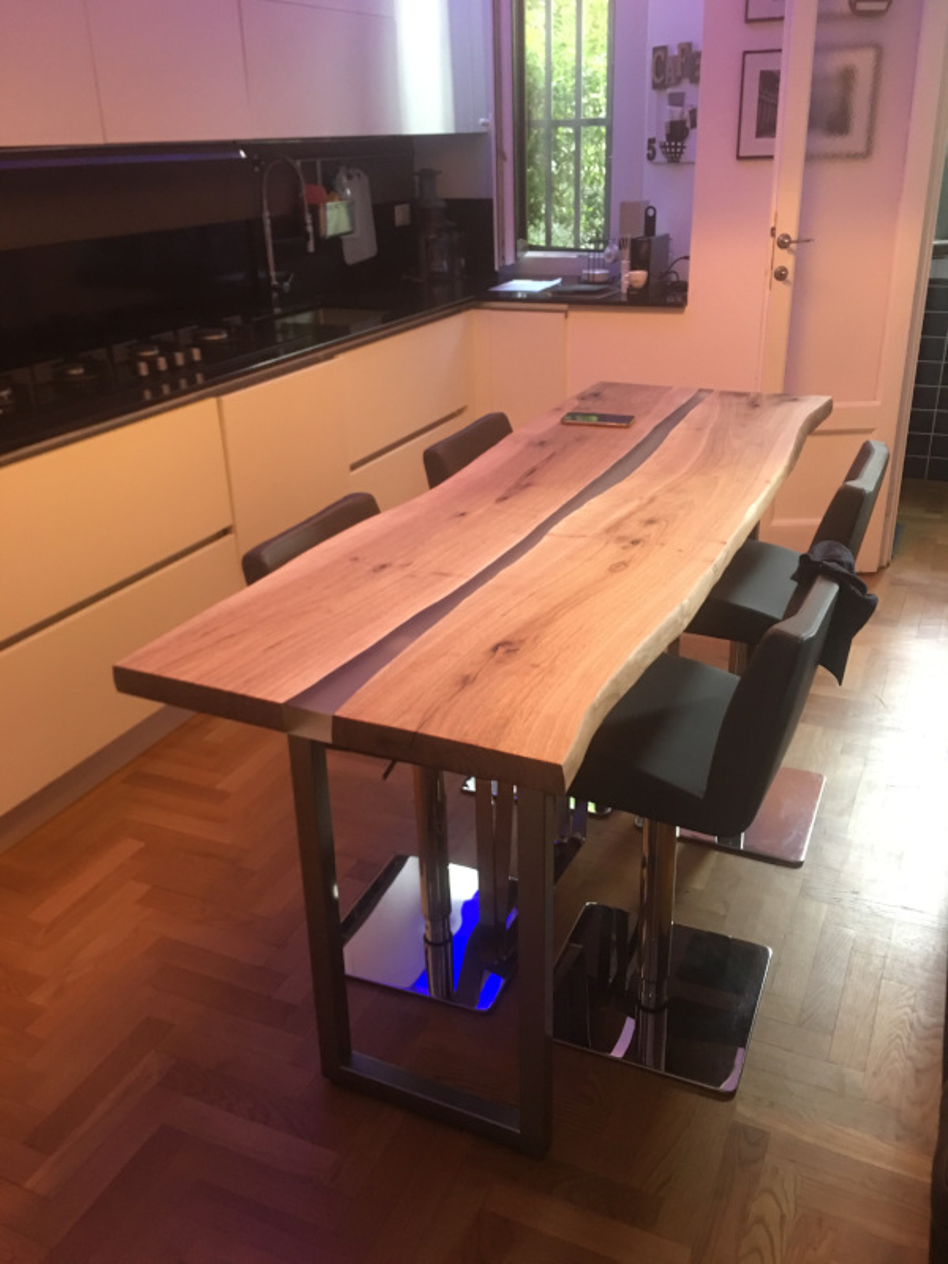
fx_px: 1059
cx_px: 474
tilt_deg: -21.4
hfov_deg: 48.2
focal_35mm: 29
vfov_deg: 61.7
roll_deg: +1.4
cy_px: 632
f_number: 2.2
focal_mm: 4.15
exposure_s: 1/8
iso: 100
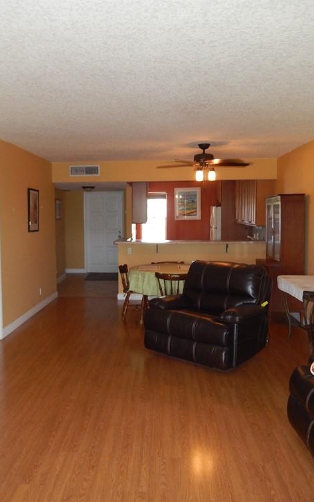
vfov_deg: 58.1
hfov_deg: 38.0
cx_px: 112
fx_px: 452
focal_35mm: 33
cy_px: 251
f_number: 3
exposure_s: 1/30
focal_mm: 4
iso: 200
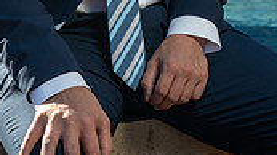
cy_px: -139
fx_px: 1182
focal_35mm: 161
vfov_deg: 7.3
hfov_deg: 13.4
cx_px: 123
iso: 50
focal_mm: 59
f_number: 5.6
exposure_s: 1/200
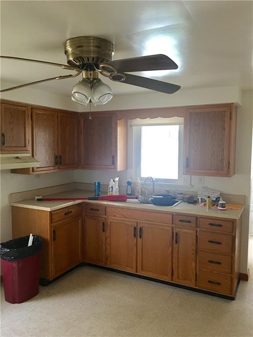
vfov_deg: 61.7
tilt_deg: -4.3
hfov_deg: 48.2
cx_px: 126
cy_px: 168
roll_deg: -0.4
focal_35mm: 29
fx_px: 283
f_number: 2.2
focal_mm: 4.15
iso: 50
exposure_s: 1/4
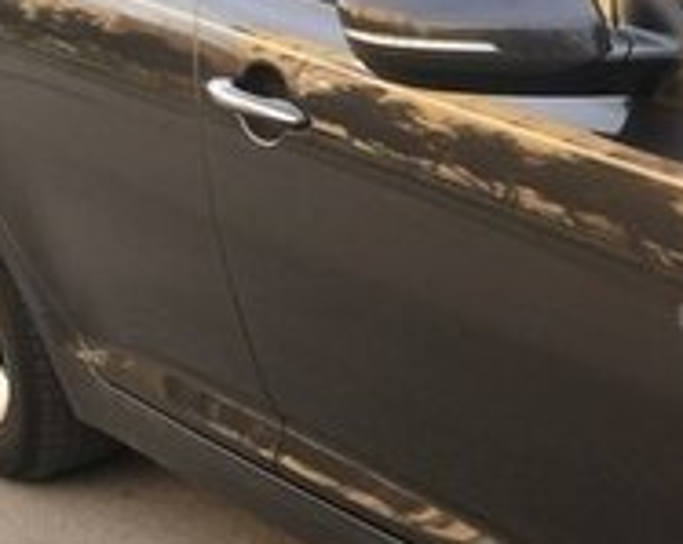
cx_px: 1052
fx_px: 2018
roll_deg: +5.4
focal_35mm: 100
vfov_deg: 15.3
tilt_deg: -20.8
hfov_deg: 17.2
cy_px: 360
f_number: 2.2
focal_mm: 4.15
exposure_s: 1/132
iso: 25
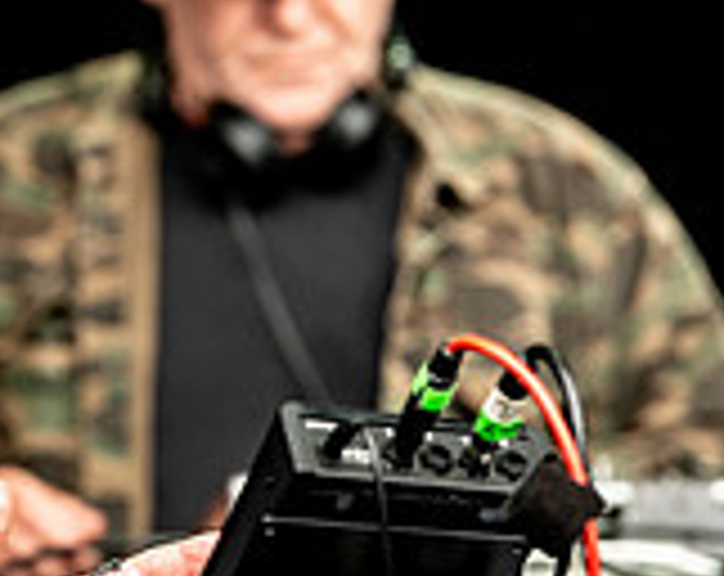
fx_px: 15989
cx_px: -499
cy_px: 356
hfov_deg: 2.6
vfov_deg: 2.1
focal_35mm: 748
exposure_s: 1/500
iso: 450
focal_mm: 200
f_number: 5
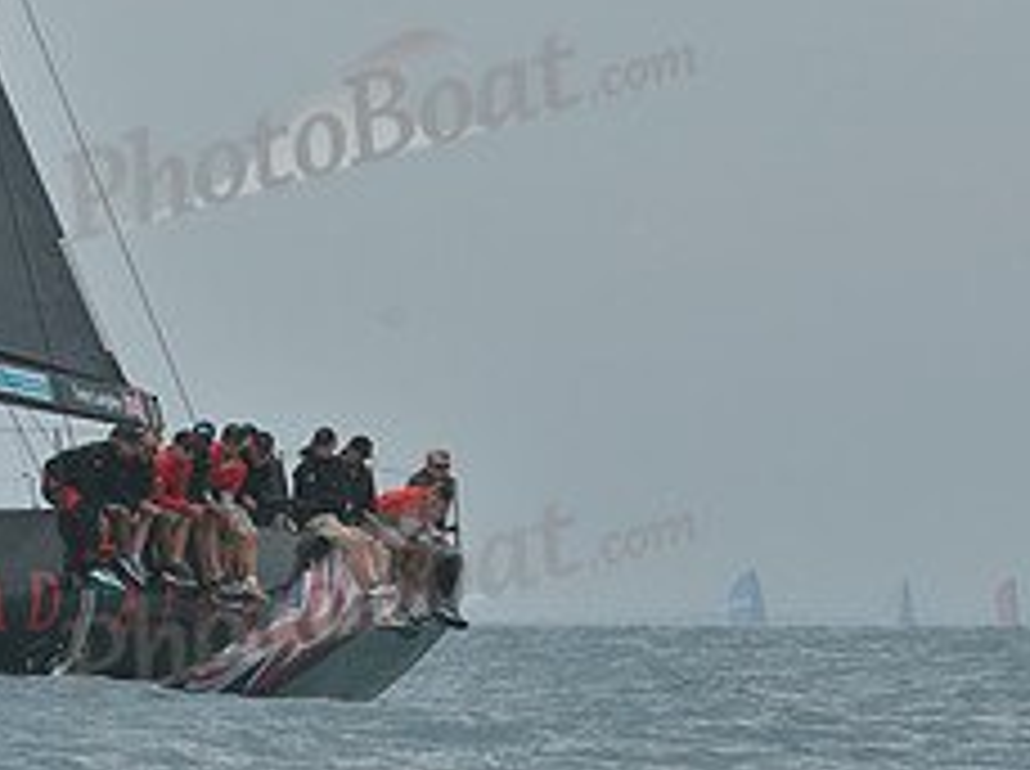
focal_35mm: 488
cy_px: 421
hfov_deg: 4.1
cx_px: -166
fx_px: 14498
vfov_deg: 3.0
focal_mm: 200
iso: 280
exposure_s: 1/800
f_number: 7.1
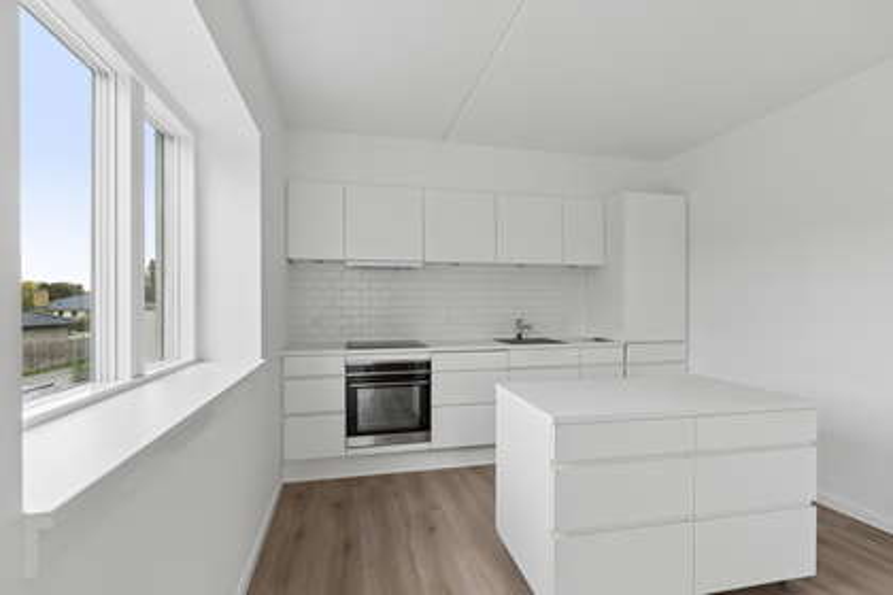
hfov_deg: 95.0
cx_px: 446
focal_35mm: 16
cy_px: 298
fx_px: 409
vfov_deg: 72.1
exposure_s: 1/60
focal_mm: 11
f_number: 8
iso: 200
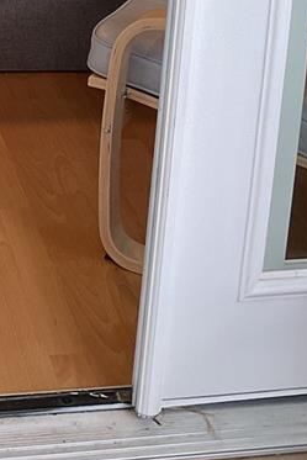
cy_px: -217
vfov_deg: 18.7
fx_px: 1240
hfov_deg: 14.0
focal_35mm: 97
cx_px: 59
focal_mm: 3
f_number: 1.8
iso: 40
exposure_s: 1/60
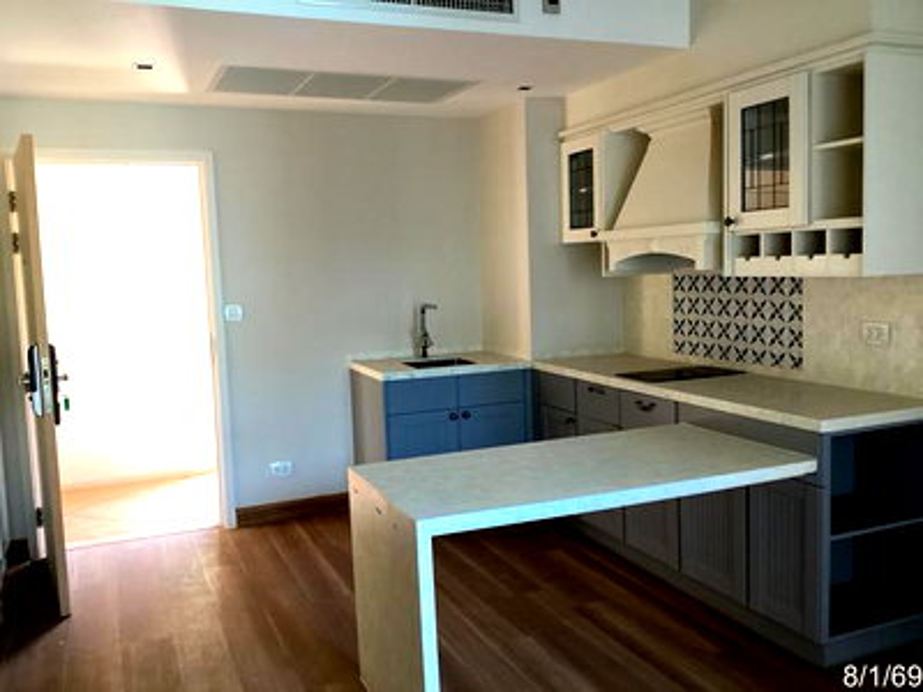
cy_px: 346
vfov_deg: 45.4
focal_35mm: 31
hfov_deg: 58.4
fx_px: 827
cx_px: 462
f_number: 2.4
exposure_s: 1/50
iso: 200
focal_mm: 3.3
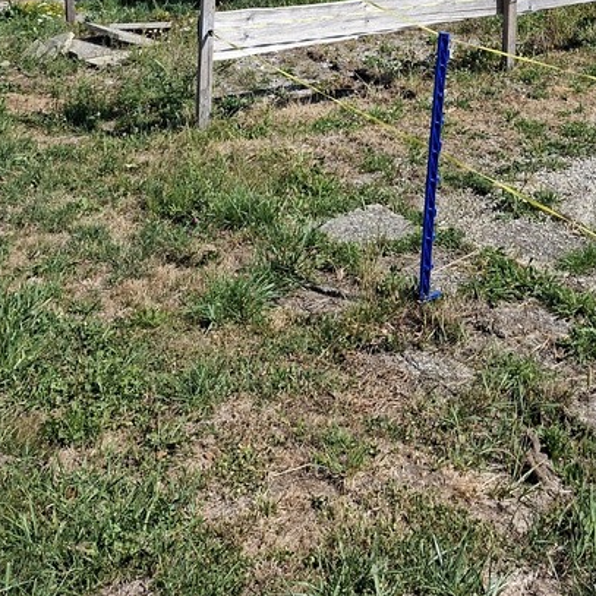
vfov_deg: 29.2
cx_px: 390
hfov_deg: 33.8
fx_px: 974
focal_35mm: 50
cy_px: -127
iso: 50
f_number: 1.8
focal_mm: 5.54
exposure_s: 1/1406
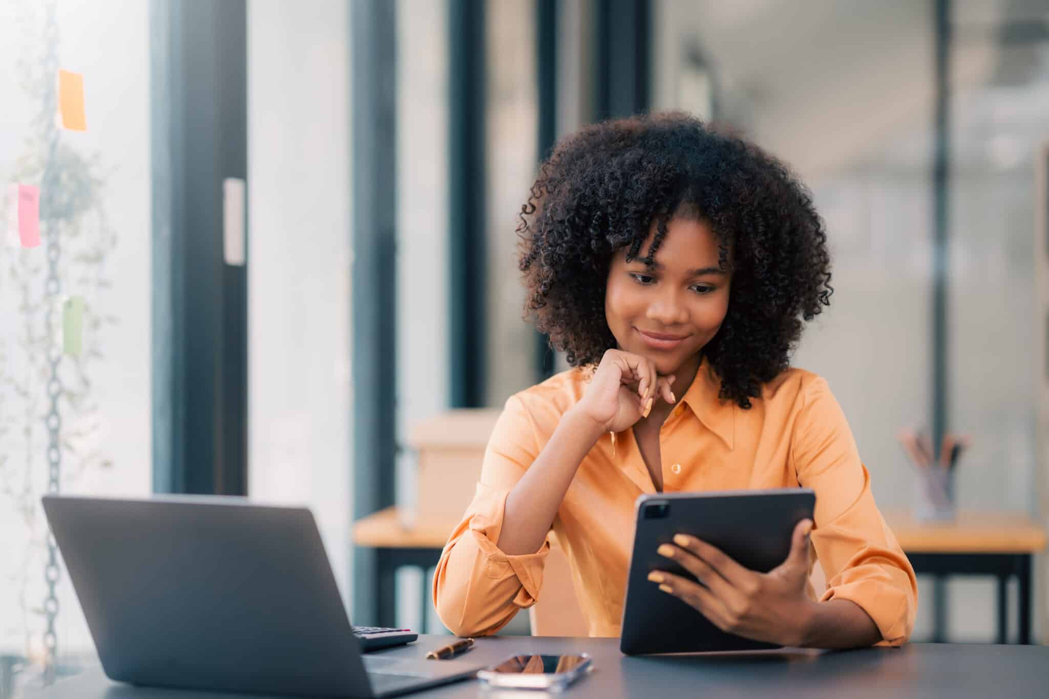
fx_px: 2476
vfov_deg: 16.1
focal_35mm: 85
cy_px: 350
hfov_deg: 23.9
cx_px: 524
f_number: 1.8
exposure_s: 1/200
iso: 200
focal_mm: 85
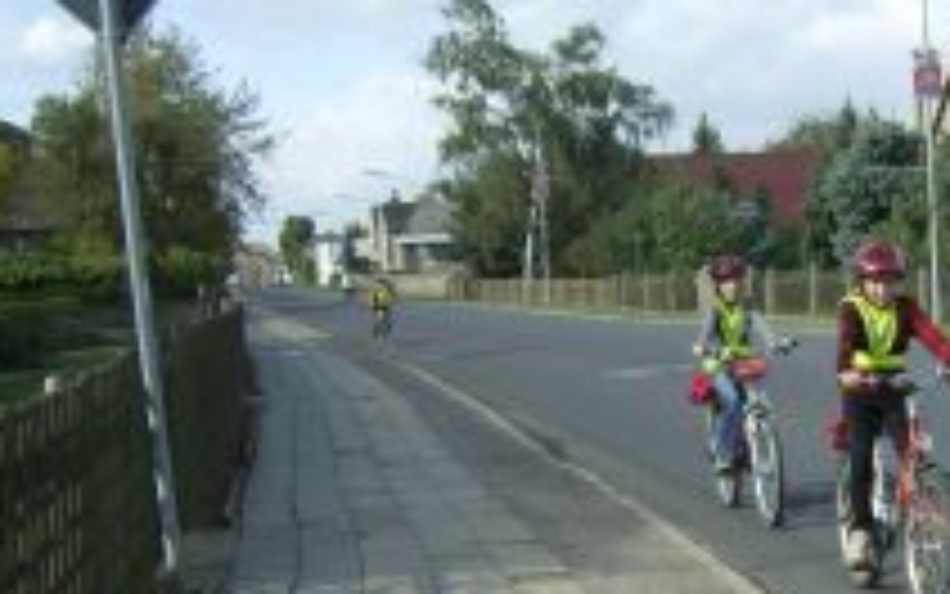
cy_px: 526
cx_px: 801
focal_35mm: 72
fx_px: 1865
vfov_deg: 17.8
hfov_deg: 27.8
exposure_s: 1/290
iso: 100
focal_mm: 6
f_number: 4.7
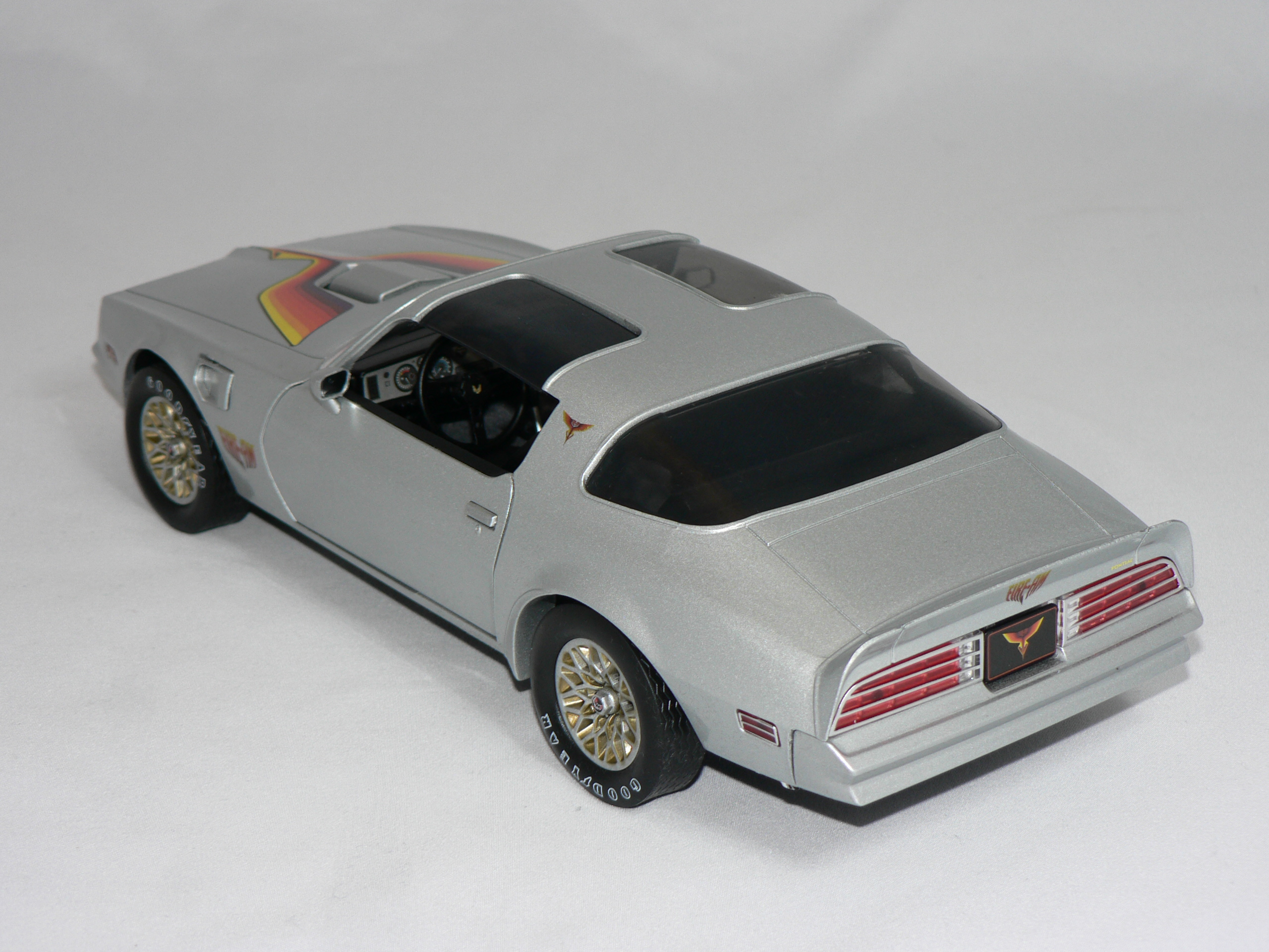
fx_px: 2603
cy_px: 476
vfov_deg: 20.7
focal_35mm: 71
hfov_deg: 27.4
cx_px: 634
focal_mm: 11.8
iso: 80
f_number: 3.2
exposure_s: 1/60
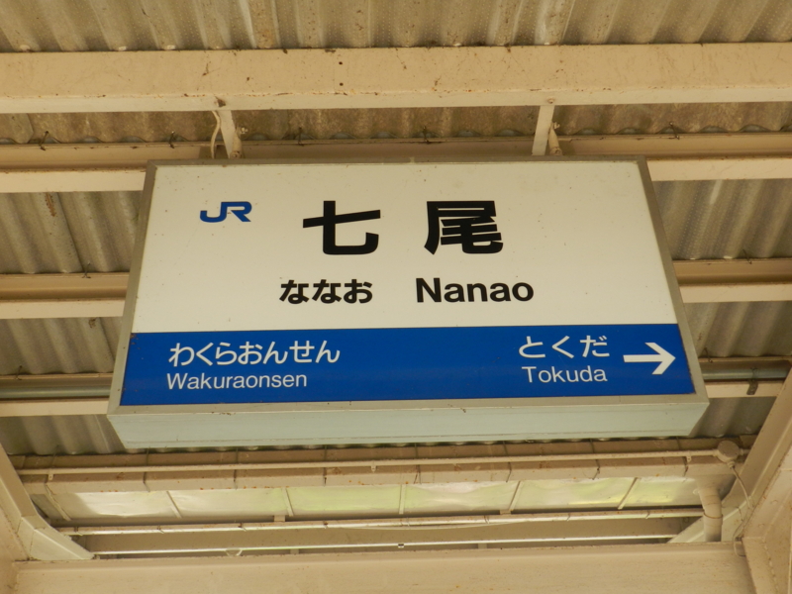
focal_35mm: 38
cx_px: 396
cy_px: 297
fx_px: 869
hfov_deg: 49.0
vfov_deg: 37.7
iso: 160
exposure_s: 1/125
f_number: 4
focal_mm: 6.7
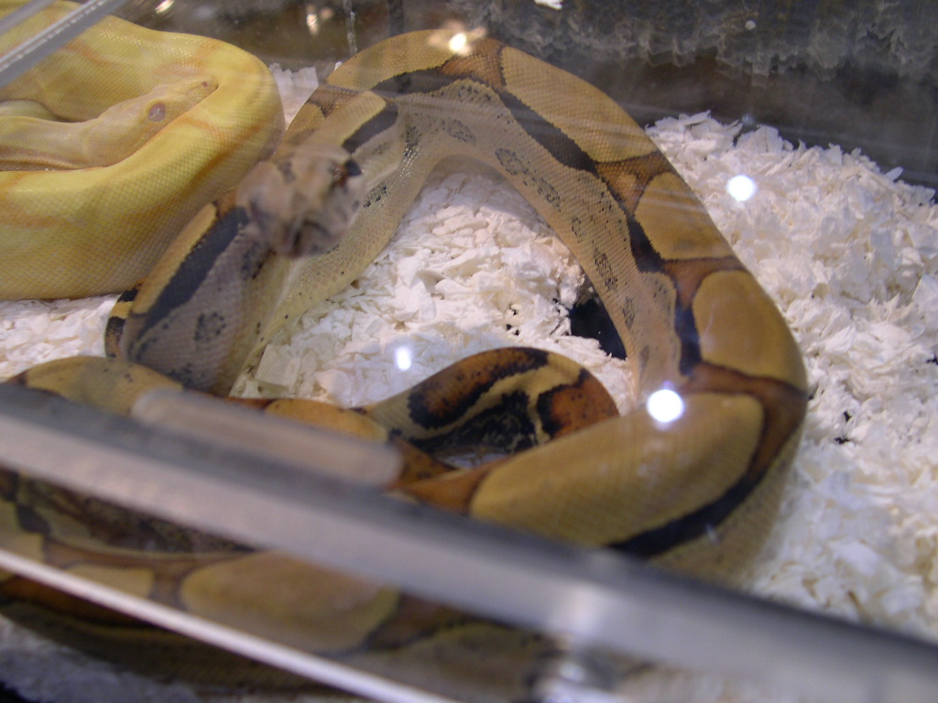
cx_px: 469
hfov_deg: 49.0
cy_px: 352
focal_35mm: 38
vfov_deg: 37.7
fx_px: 1030
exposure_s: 1/30.1
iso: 100
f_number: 2.8
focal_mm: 8
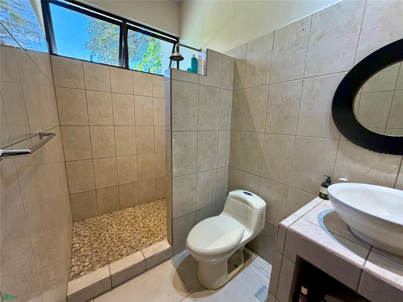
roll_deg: -1.1
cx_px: 202
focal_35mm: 14
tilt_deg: -11.9
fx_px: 163
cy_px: 151
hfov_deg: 102.1
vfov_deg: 85.7
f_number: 2.2
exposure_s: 1/104
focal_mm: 2.22
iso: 320
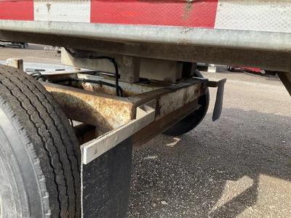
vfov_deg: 48.2
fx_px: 244
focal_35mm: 29
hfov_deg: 61.7
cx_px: 146
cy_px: 109
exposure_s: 1/514
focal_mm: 3
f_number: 1.8
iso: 25
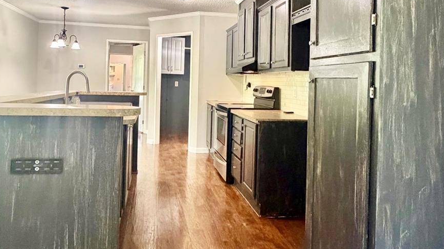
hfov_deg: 69.8
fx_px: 318
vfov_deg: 42.3
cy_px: 83
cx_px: 213
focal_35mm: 27
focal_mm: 2.22
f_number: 2.2
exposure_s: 1/60
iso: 800
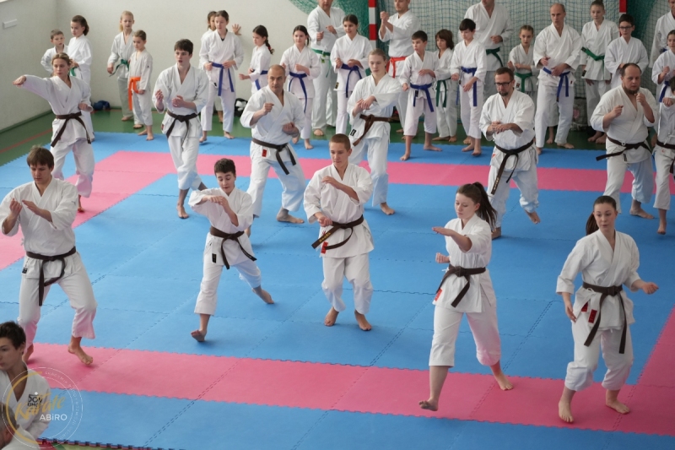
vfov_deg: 13.0
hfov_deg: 19.5
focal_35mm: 105
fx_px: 1968
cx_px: 338
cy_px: 225
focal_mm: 105
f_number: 4
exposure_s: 1/500
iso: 3200
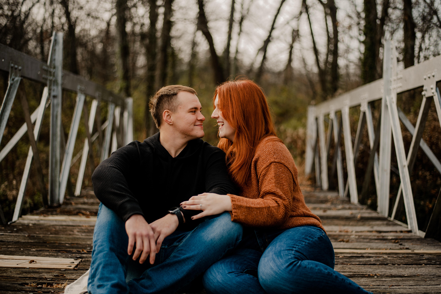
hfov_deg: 39.6
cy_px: 147
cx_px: 220
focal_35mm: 50
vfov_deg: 27.0
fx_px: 613
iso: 100
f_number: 1.8
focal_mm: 50
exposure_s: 1/640
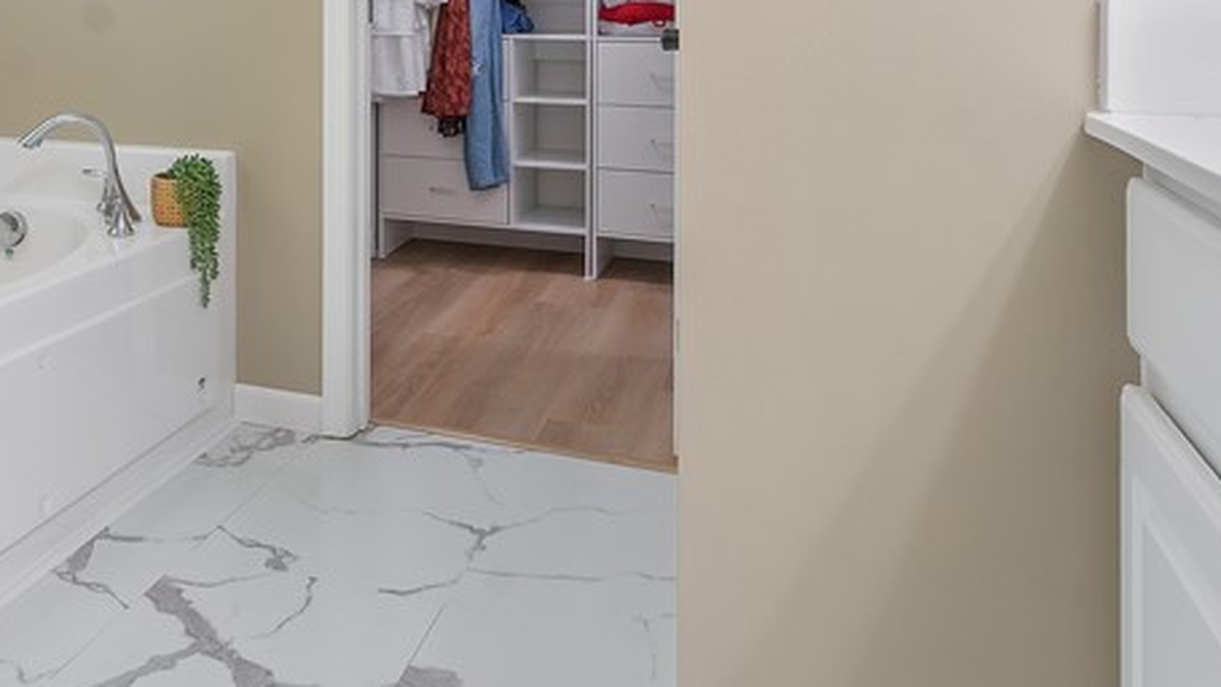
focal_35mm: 36
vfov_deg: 30.4
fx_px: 1182
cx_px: 311
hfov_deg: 52.3
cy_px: 16
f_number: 9
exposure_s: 1/13
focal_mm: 14.6
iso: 250
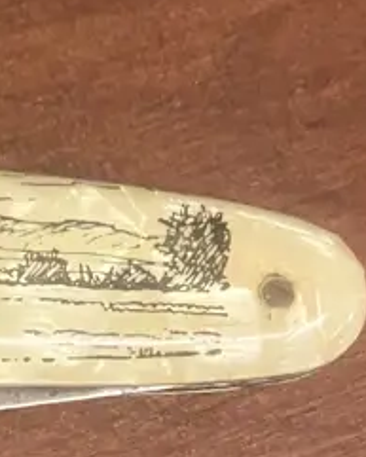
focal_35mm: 116
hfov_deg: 12.0
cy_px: 237
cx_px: -336
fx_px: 1570
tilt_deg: -73.7
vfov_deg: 16.6
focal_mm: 3.99
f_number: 1.8
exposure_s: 1/33
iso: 250
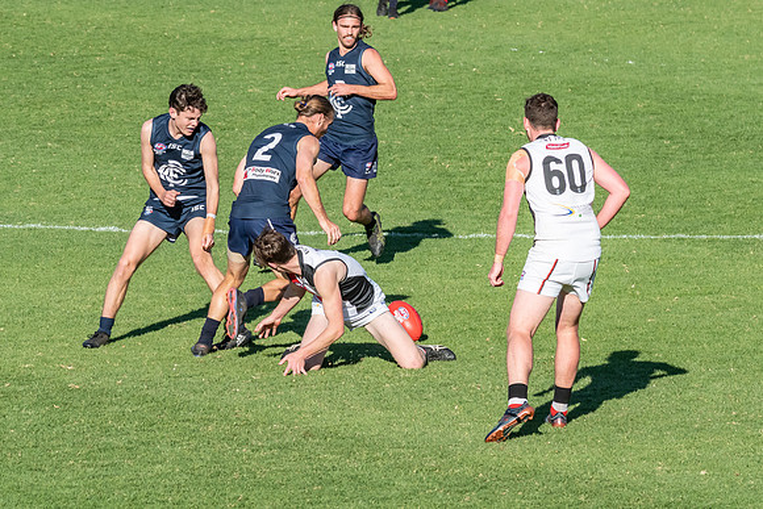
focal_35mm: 495
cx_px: 355
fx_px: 10484
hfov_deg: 4.2
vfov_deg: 2.8
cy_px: 307
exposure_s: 1/2500
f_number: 10
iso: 800
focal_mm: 240
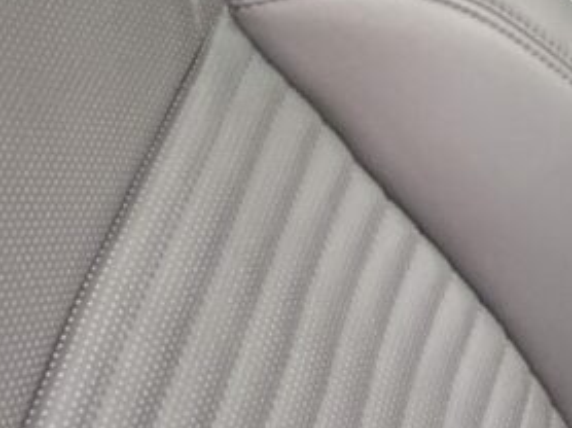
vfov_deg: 12.7
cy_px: -323
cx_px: 1021
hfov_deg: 15.8
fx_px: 1767
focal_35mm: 107
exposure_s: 1/122
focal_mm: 3
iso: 40
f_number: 1.8
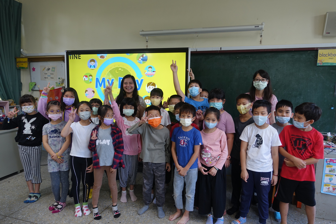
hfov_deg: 73.7
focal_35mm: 24
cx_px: 168
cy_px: 112
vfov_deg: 53.1
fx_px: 224
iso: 125
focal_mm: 8.8
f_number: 2.8
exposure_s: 1/40
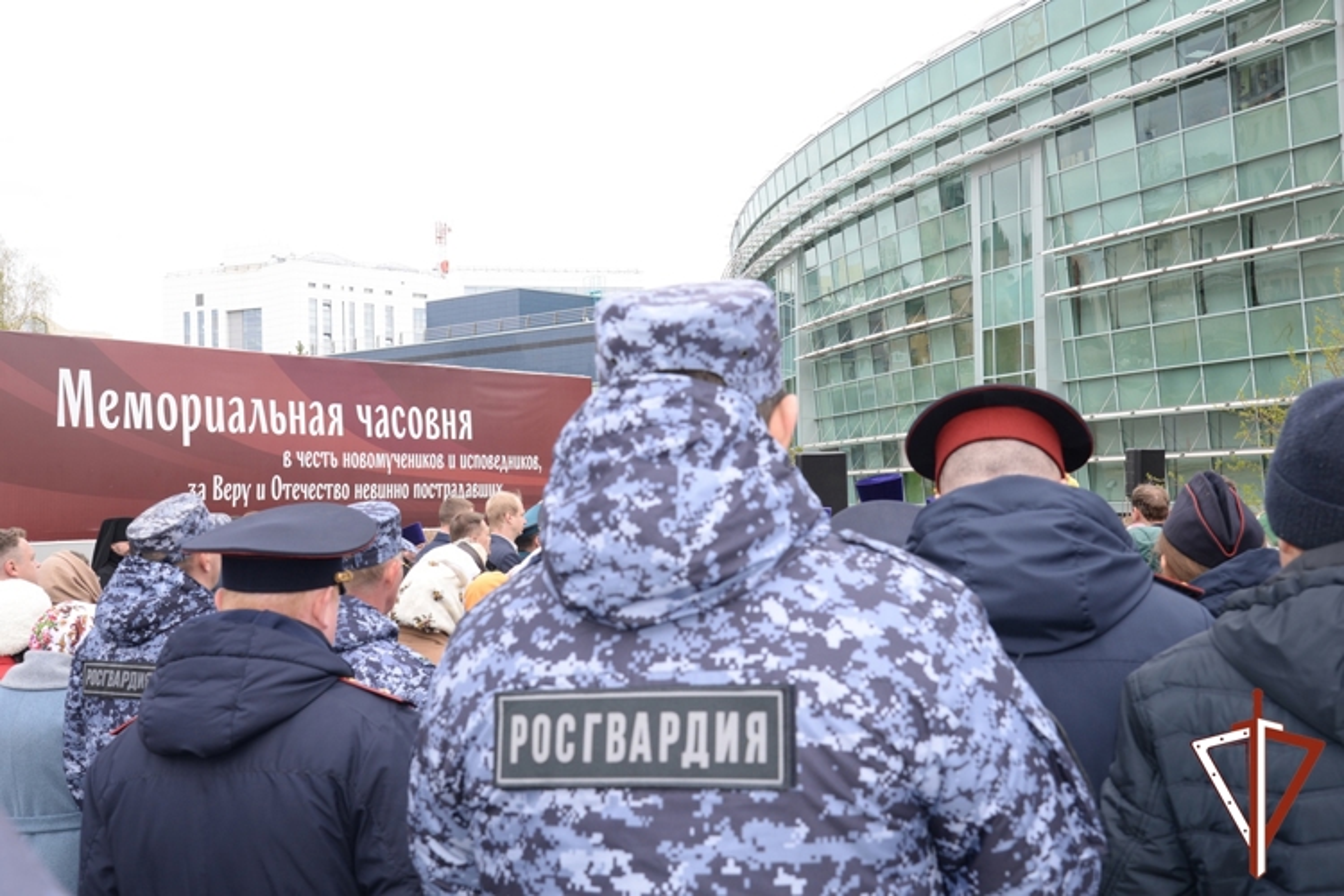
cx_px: 672
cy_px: 448
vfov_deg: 30.5
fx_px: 1643
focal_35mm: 44
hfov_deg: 44.5
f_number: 10
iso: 250
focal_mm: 44
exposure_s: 1/125
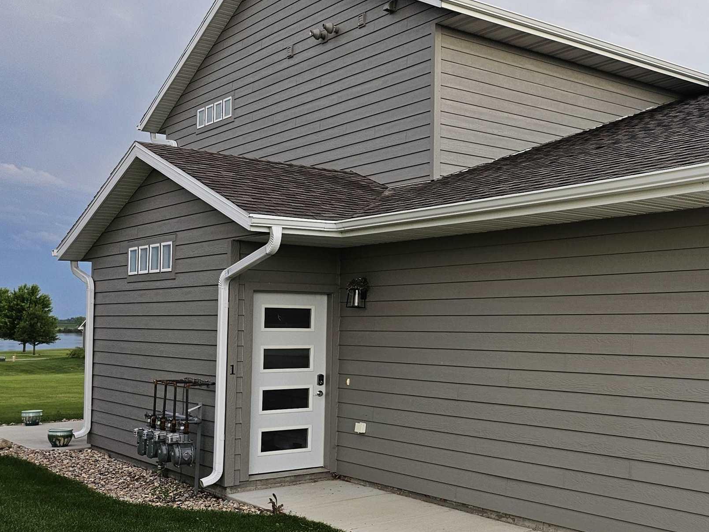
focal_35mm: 44
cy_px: 296
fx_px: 901
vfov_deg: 32.8
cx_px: 649
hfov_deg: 39.6
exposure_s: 1/359
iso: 64
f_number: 1.7
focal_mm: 6.3
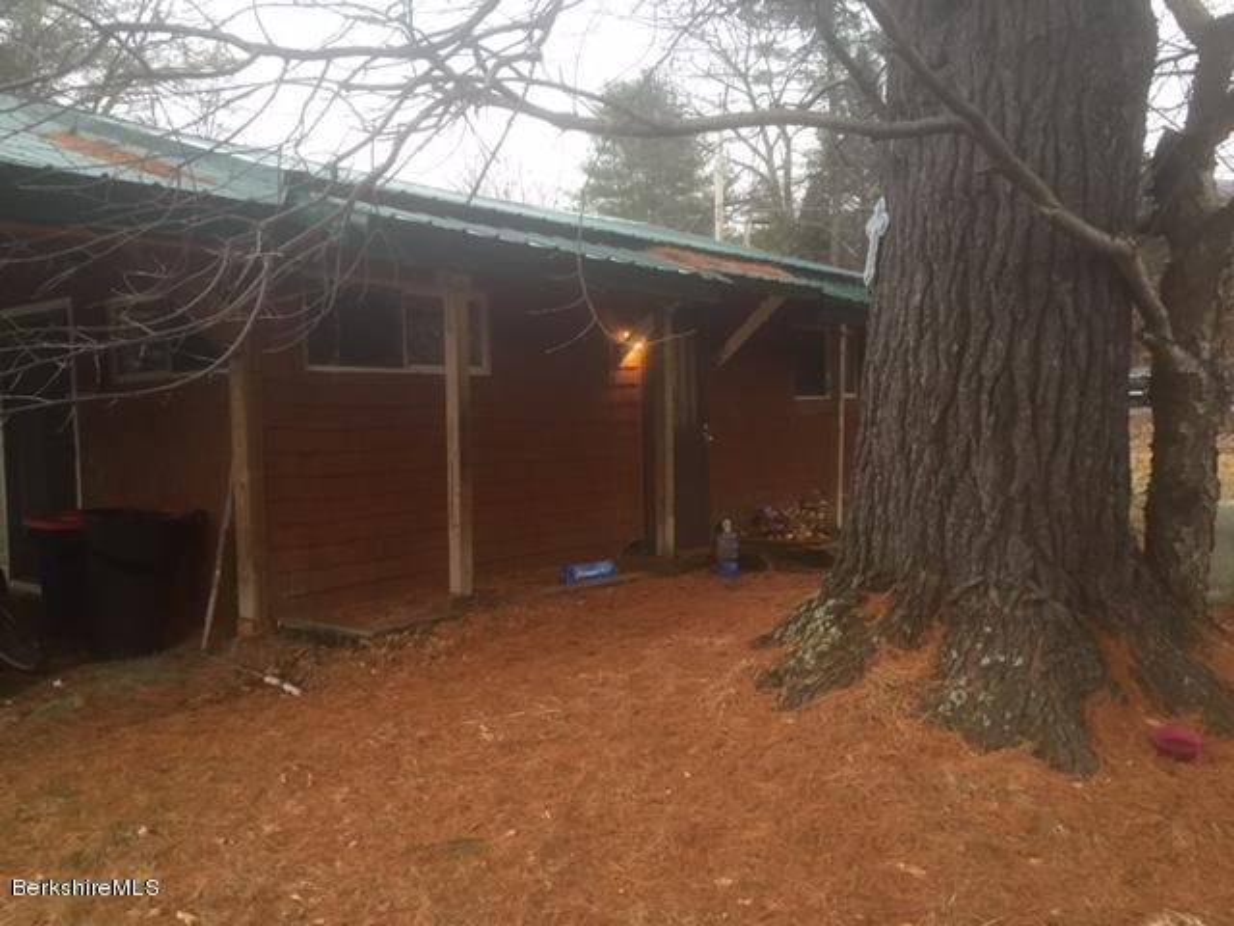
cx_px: 617
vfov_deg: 48.2
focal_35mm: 29
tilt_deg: -4.2
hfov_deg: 61.7
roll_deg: +1.3
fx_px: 1034
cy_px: 463
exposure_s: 1/30
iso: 40
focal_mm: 4.15
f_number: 2.2
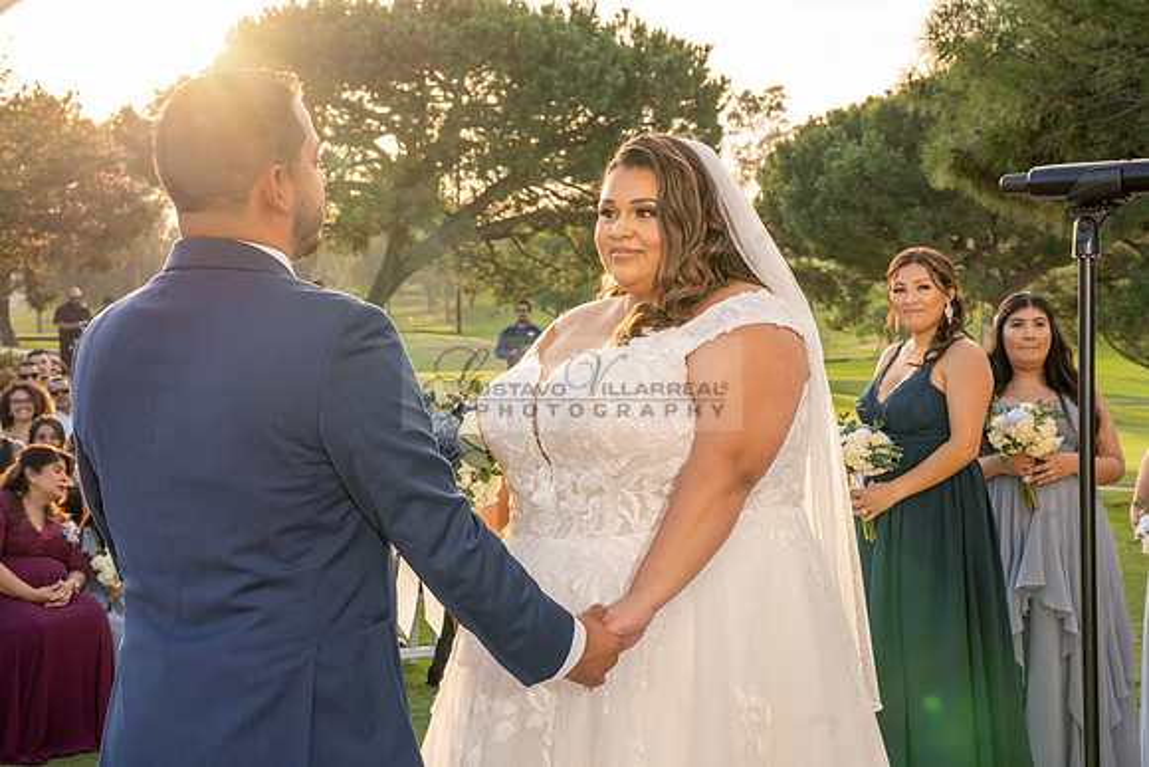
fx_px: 1772
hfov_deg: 35.9
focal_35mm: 56
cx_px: 574
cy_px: 384
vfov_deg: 24.4
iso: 320
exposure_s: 1/100
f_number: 10
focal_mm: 55.5
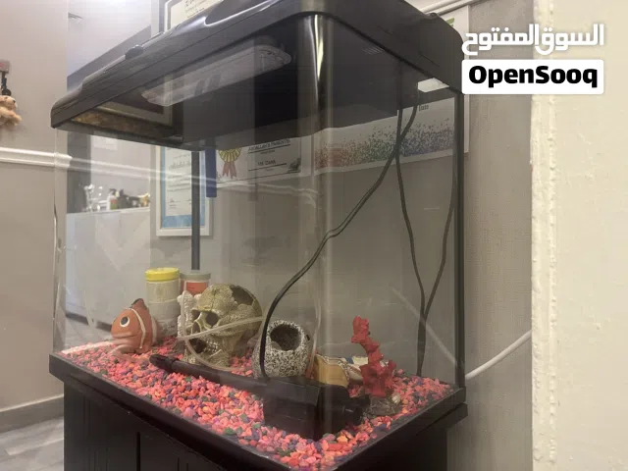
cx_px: 314
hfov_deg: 71.6
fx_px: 435
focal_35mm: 24
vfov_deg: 56.8
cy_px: 236
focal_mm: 6.86
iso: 500
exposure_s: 1/50
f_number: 1.78
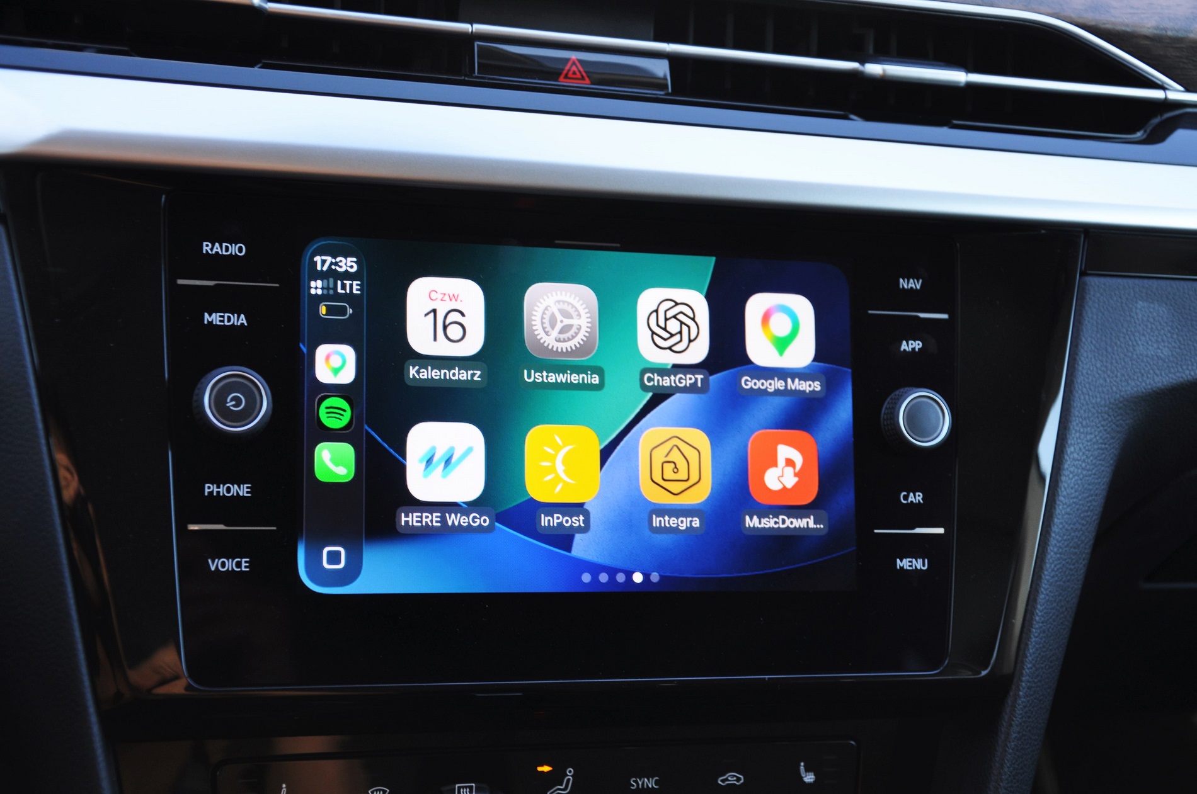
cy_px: 397
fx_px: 1892
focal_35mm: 57
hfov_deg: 35.1
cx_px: 598
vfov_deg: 23.7
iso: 250
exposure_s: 1/80
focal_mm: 38
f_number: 4.5
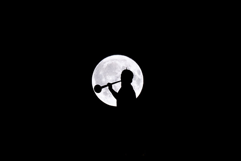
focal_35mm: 843
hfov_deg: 2.4
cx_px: 114
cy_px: 80
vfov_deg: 1.6
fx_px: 5648
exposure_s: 1/200
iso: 640
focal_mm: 500
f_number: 22
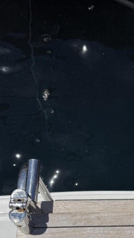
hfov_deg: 22.3
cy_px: 174
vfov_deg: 38.3
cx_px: 111
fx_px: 335
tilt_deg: -72.4
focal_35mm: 53
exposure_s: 1/17544
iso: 50
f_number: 1.78
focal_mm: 6.76
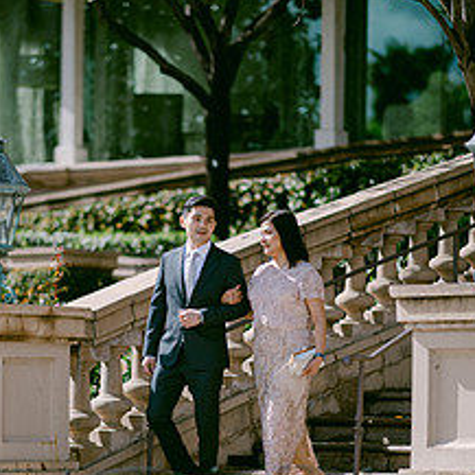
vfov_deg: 9.4
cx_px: 201
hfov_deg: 9.5
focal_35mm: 185
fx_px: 2872
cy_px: 311
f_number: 1.4
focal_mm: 105
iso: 200
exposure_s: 1/16000
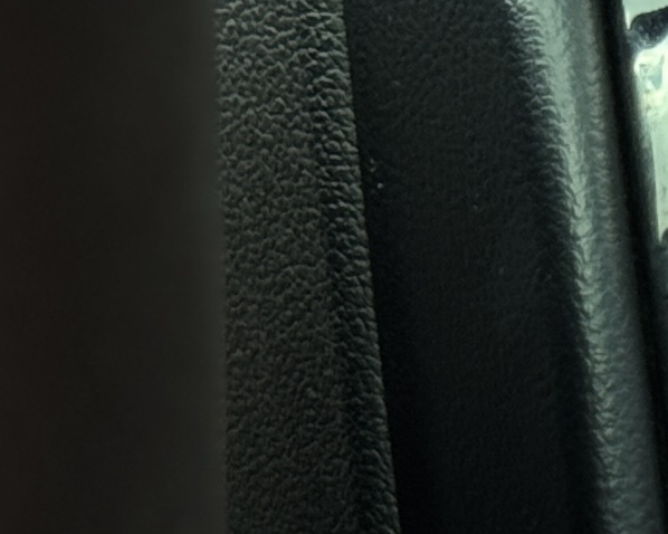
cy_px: 785
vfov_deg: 4.9
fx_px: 6245
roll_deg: -1.1
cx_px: 1683
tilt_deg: -34.2
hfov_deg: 5.9
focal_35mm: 316
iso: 200
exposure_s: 1/58
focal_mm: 6.76
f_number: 1.78
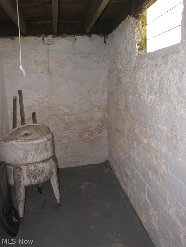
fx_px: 229
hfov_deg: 44.2
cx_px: 93
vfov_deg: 56.8
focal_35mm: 32
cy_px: 124
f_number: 3.2
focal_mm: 6.7
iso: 100
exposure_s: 1/30
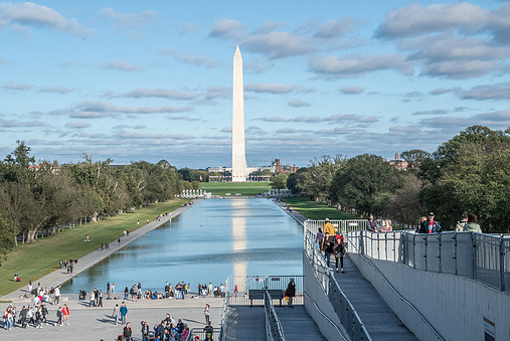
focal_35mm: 72
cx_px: 236
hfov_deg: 28.0
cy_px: 164
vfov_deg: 19.0
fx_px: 1021
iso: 640
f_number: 18
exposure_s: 1/800
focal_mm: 42
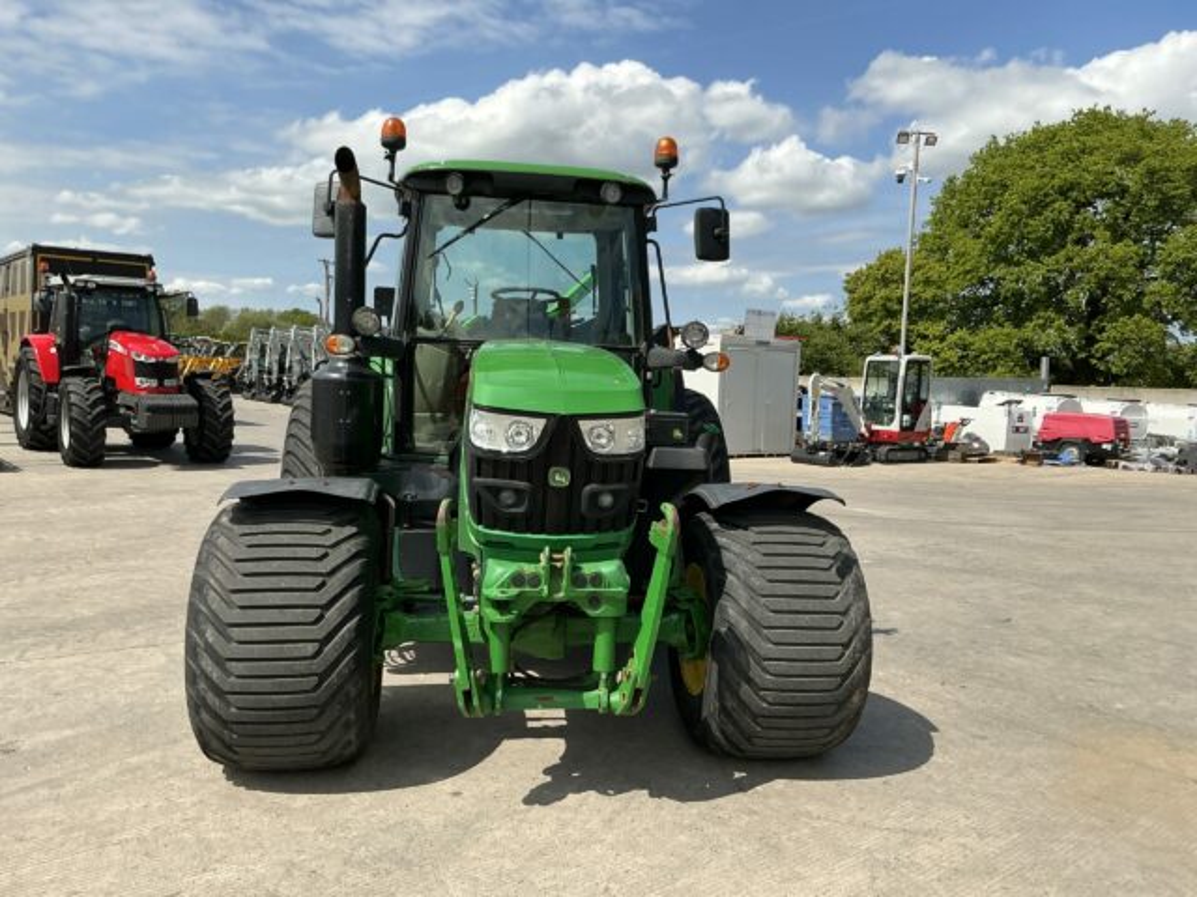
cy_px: 448
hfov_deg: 63.4
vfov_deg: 49.7
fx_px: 968
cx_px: 598
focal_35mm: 28
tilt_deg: -3.8
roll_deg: -4.4
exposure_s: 1/2141
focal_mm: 3
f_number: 1.8
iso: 25
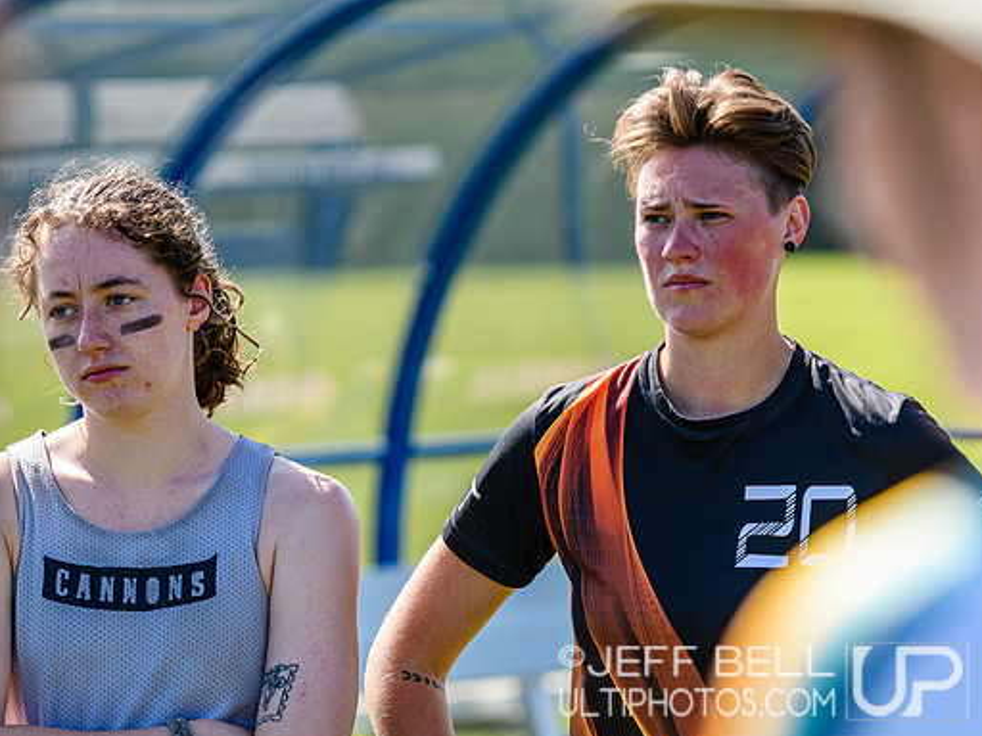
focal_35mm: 248
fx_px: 7035
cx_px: 524
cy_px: 307
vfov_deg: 6.0
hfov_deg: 8.0
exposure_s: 1/1250
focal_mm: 130
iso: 160
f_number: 3.2
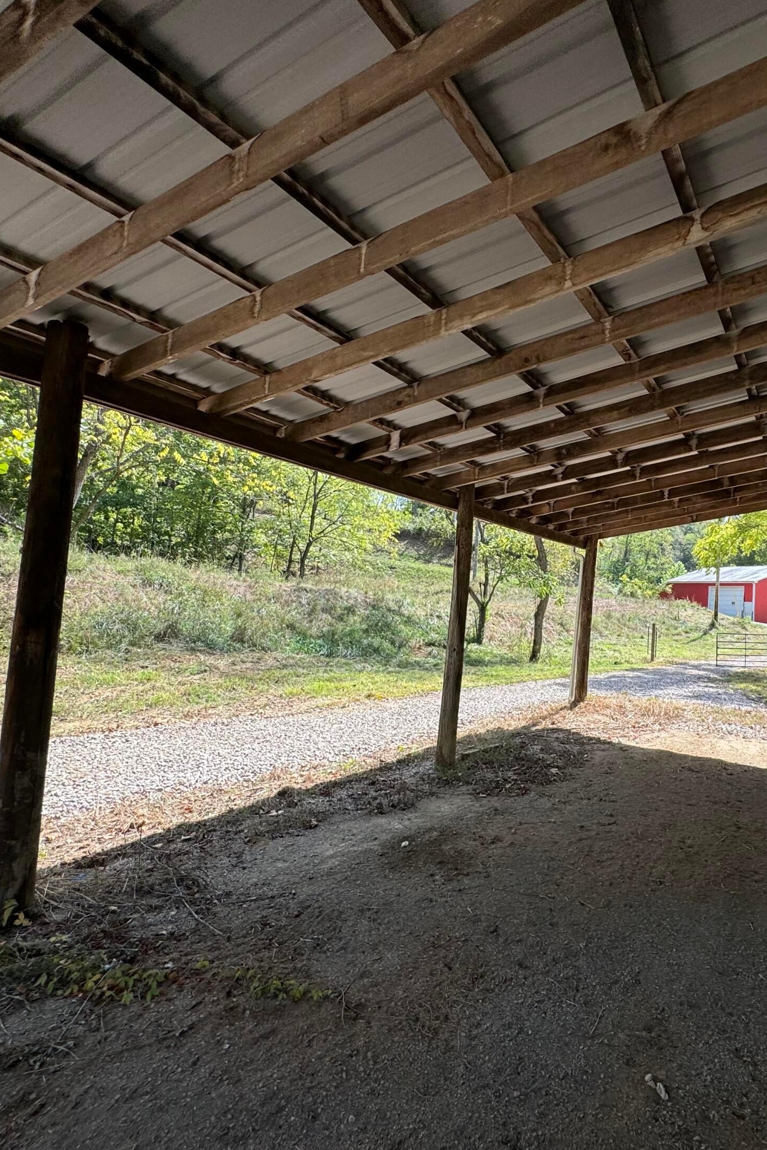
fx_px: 639
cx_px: 526
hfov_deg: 60.1
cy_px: 579
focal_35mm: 20
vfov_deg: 84.0
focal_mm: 2.22
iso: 40
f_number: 2.2
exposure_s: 1/440
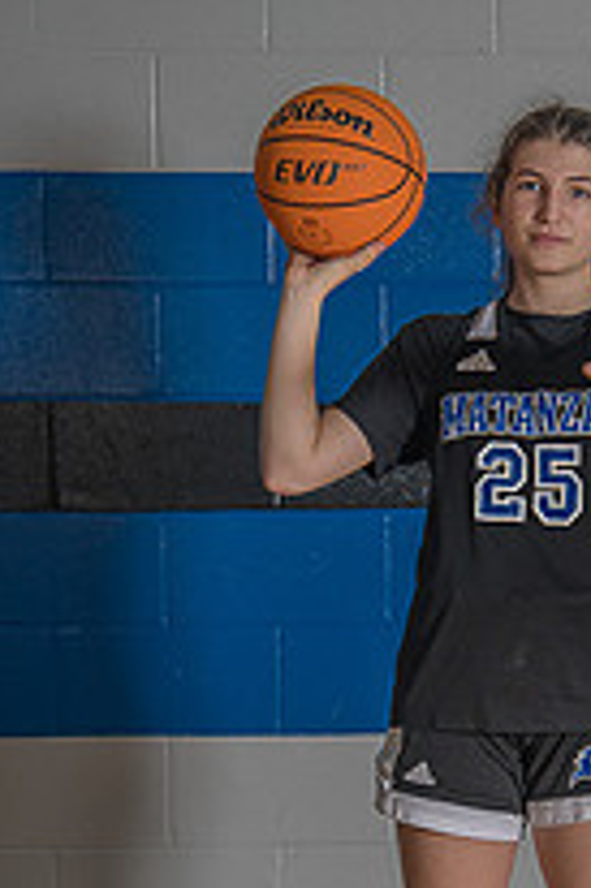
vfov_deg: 17.0
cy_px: 586
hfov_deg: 11.3
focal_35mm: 120
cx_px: 528
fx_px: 2960
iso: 640
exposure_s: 1/200
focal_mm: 55
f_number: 4
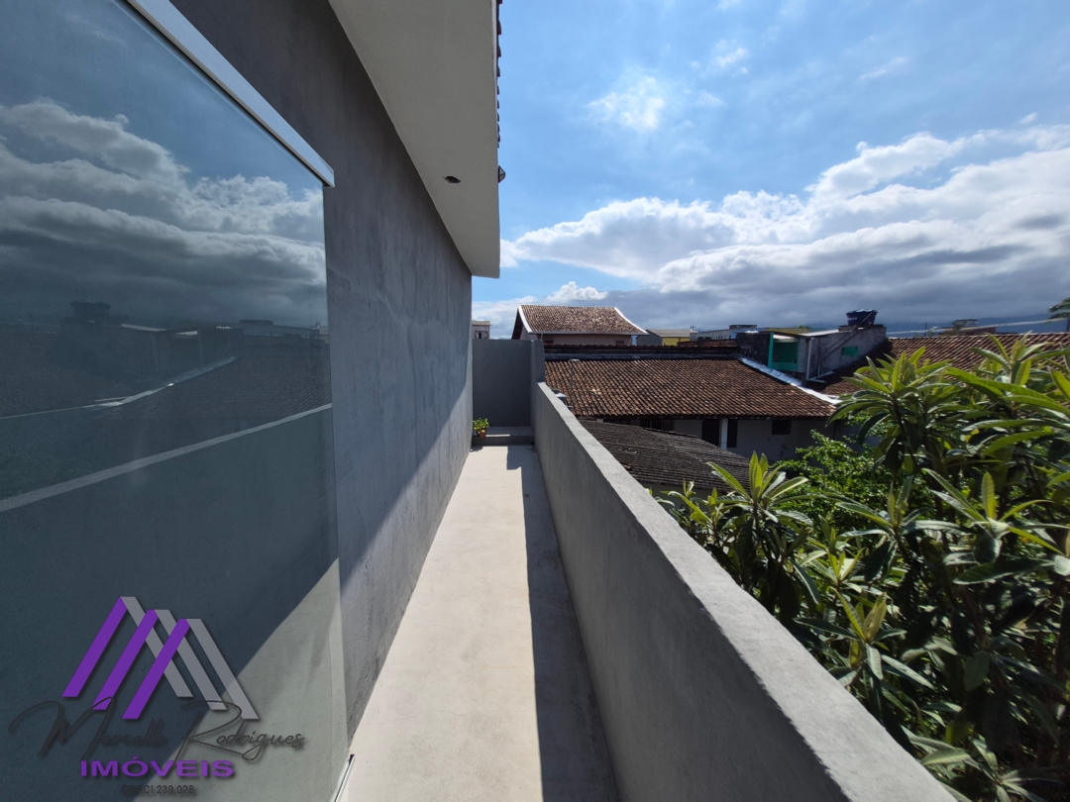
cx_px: 535
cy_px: 401
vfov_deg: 89.9
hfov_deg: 106.2
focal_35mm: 13
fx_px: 402
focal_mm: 1.74
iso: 40
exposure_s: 1/4128
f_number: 2.2
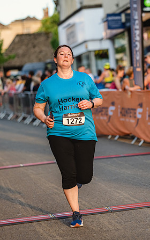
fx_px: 940
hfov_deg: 9.1
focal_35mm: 144
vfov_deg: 14.5
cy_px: 118
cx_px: 150
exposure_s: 1/2000
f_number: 2
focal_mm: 85
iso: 640
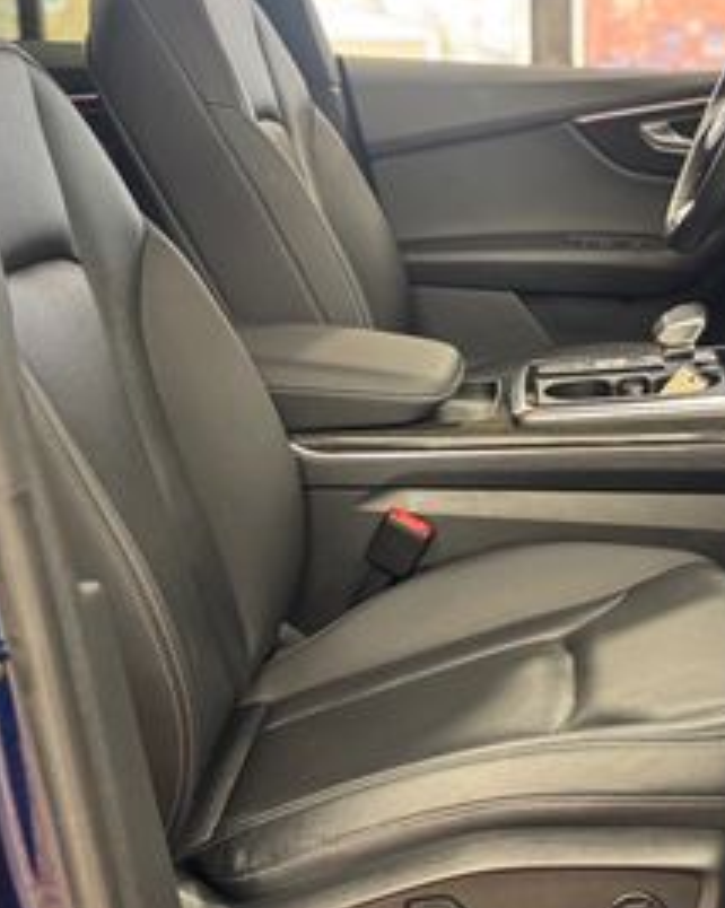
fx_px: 1504
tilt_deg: -15.5
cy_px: 474
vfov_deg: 33.6
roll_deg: -0.3
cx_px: 613
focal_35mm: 56
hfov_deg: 26.4
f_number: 1.78
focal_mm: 6.76
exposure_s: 1/60
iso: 400
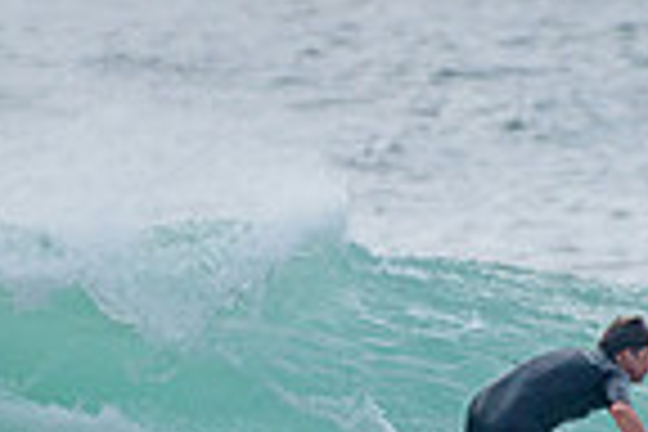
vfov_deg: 0.6
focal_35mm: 2472
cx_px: 611
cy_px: 526
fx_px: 44493
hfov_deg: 0.8
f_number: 5.6
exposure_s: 1/2000
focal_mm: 500
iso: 400
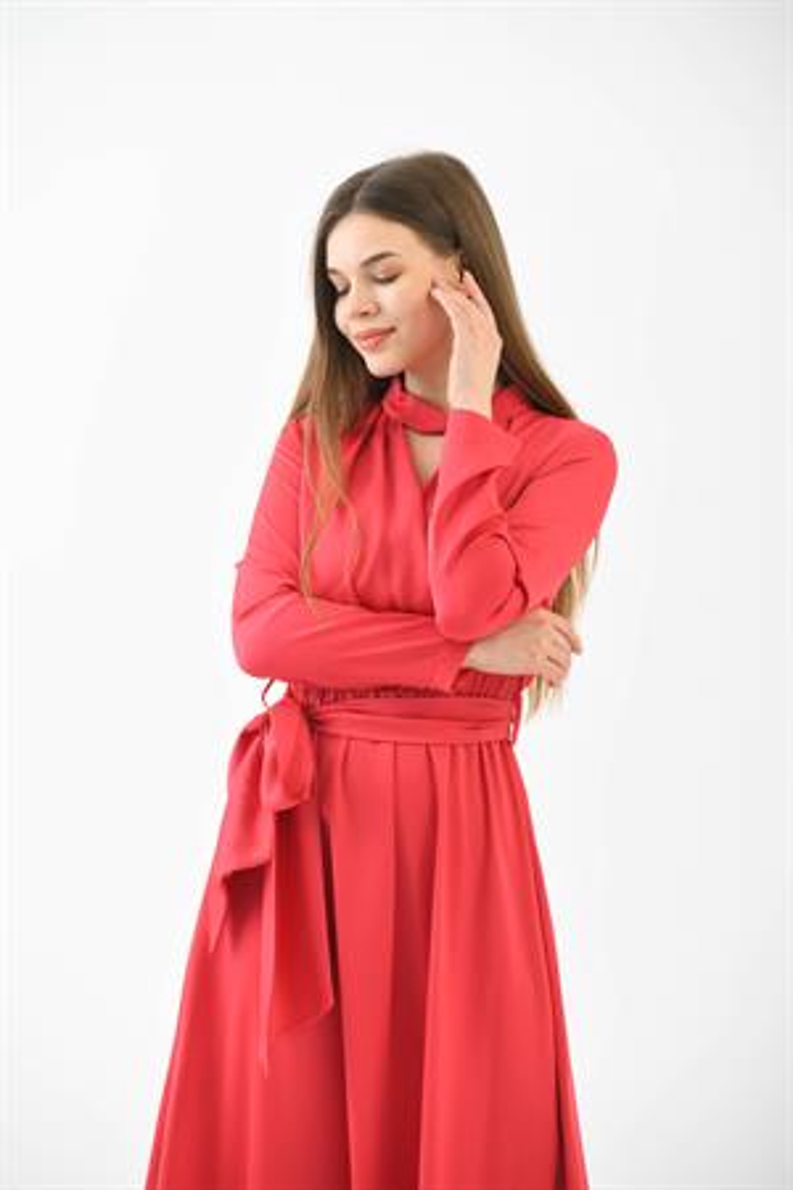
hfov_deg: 6.9
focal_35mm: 200
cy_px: 595
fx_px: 6608
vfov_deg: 10.3
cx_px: 396
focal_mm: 200
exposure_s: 1/160
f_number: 7.1
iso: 100
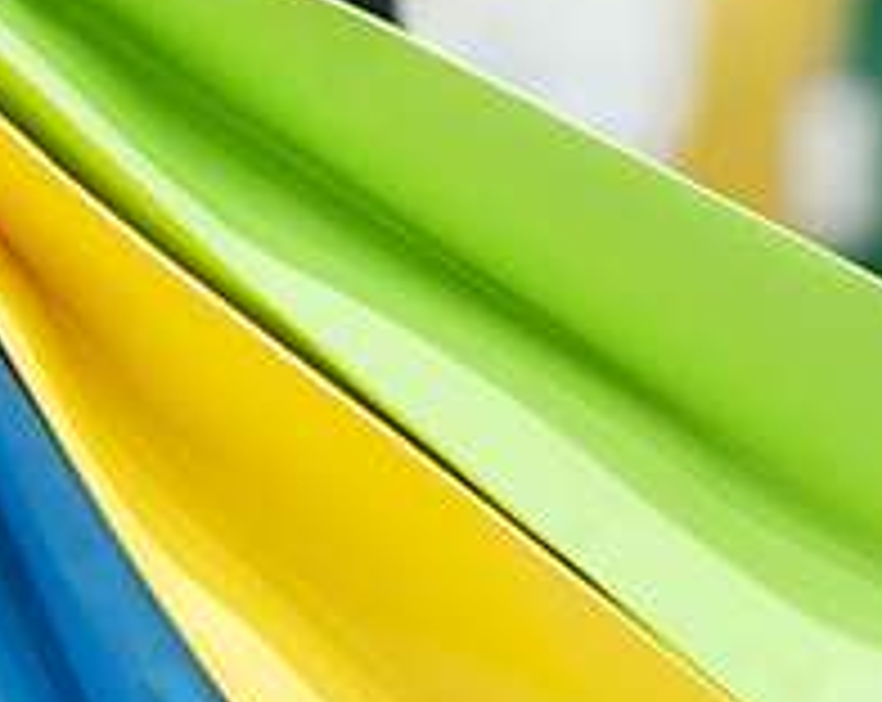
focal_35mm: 168
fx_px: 4377
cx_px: 288
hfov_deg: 11.5
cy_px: 263
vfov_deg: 9.2
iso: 160
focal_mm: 50
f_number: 2.2
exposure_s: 1/60
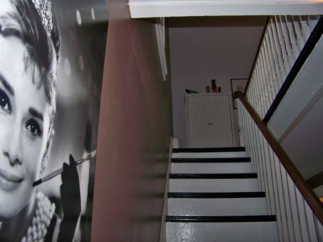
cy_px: 121
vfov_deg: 42.9
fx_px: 308
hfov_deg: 55.4
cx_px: 162
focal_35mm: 33
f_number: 2.8
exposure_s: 1/30
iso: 200
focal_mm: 5.85
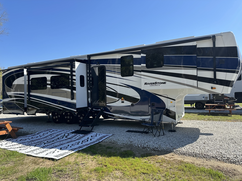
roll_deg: +1.7
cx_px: 121
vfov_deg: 56.8
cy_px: 90
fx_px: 168
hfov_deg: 71.6
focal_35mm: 24
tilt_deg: +2.1
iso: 80
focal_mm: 6.86
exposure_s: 1/2967
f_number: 1.78
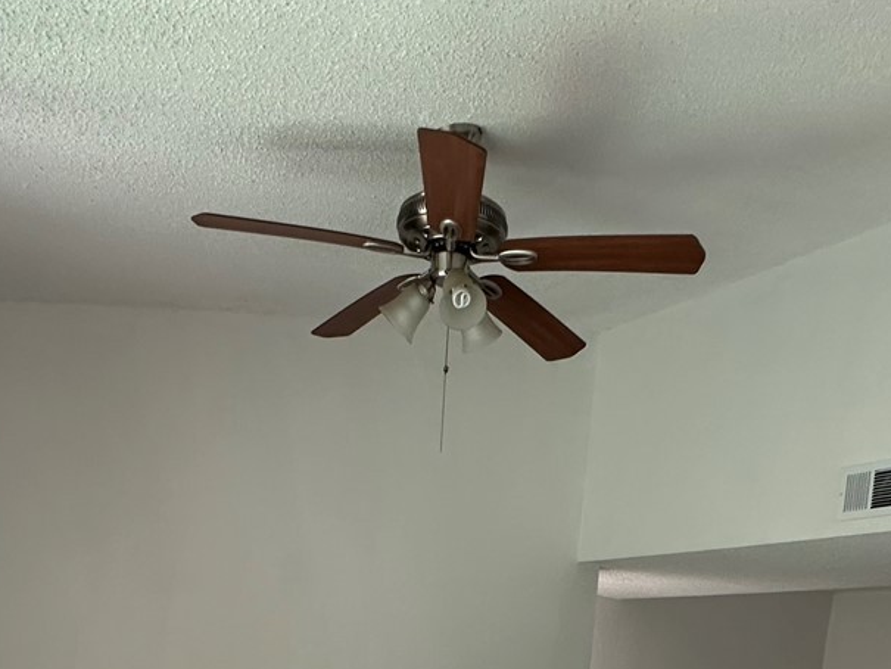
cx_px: 452
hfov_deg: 50.1
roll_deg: -3.4
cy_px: 880
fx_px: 953
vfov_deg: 30.2
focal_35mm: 37
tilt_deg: -10.2
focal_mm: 2.22
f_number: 2.2
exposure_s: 1/99
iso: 160
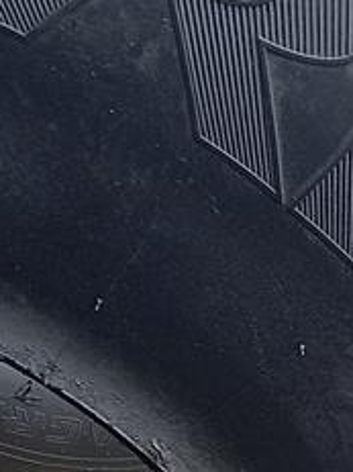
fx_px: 1511
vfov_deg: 17.1
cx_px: 306
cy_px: 539
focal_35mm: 111
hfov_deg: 13.2
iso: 50
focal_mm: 4.65
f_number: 1.8
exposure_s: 1/100
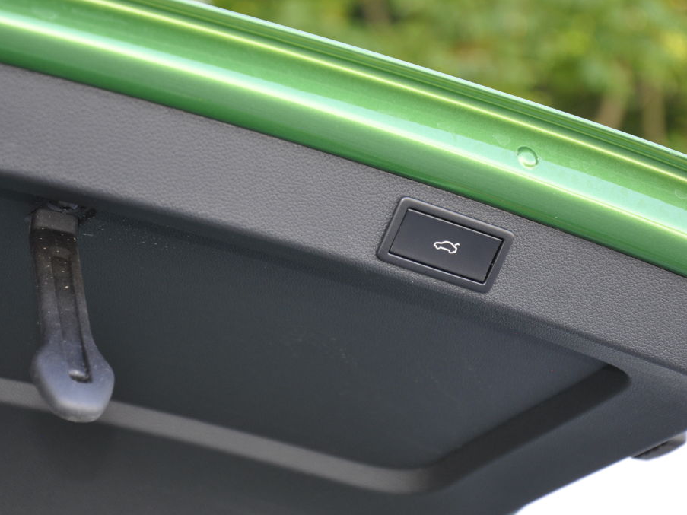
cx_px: 316
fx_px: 2432
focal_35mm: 123
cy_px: 258
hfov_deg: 16.1
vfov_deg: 12.1
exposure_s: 1/125
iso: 720
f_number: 5.3
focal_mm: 75
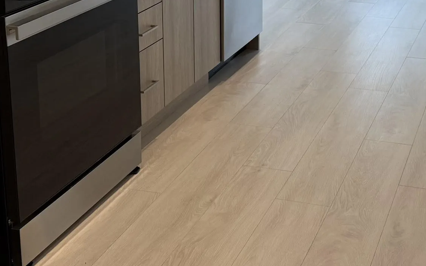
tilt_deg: -12.5
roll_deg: -0.7
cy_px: -23
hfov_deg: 29.5
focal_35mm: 69
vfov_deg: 18.2
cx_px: 301
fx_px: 801
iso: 125
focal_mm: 6.76
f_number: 1.78
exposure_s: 1/120
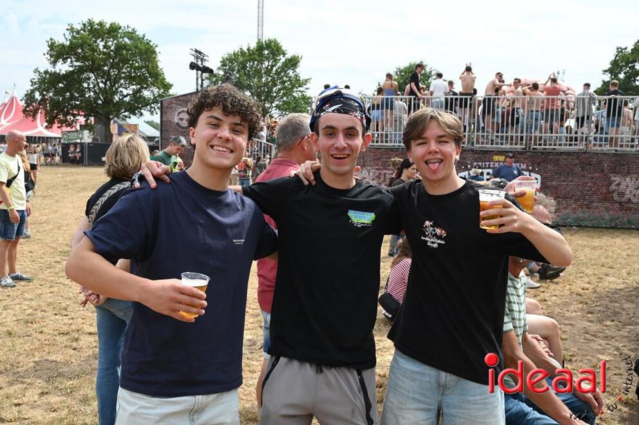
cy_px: 212
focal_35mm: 36
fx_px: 638
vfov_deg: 36.8
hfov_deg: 53.2
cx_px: 320
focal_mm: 36
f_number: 9
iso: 320
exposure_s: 1/320
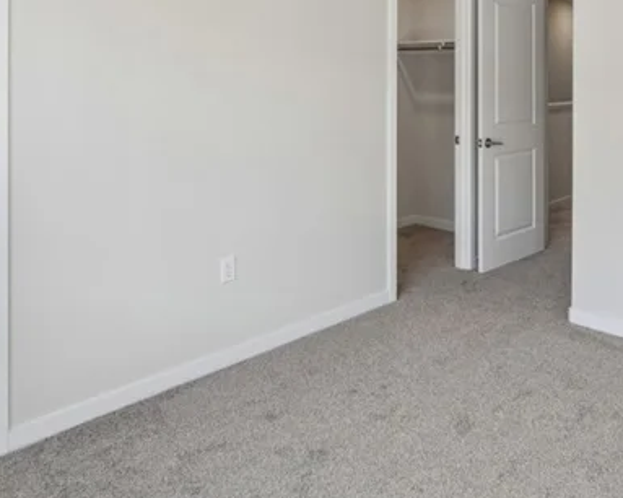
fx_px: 608
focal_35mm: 33
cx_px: 461
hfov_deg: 52.1
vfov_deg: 41.5
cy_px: 65
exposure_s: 1/30
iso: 250
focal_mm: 16
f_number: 8
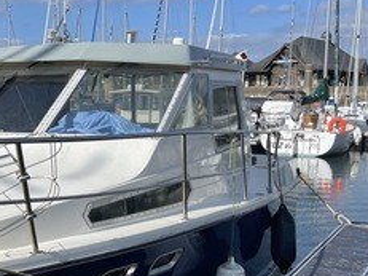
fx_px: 638
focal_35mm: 60
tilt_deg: -7.4
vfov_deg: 24.3
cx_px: 6
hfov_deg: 30.1
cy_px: 182
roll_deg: +0.1
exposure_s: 1/6579
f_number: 1.6
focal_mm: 5.1
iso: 32
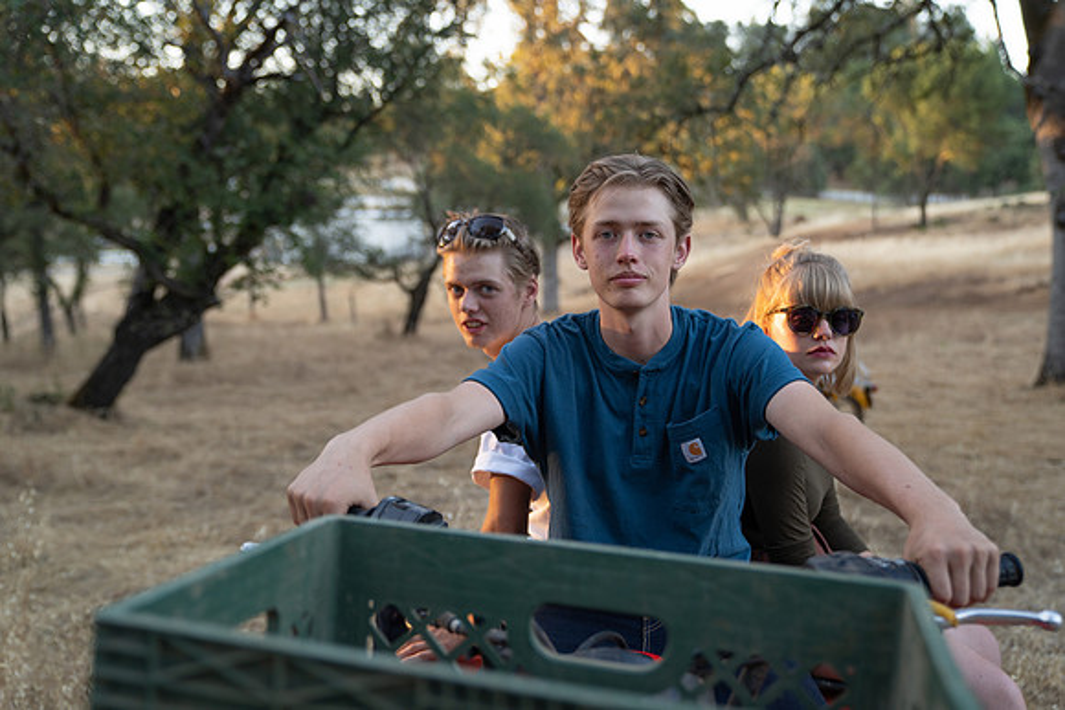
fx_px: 1065
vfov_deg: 36.9
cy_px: 355
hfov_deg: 53.1
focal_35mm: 36
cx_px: 532
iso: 200
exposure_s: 1/125
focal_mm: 36
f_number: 2.8
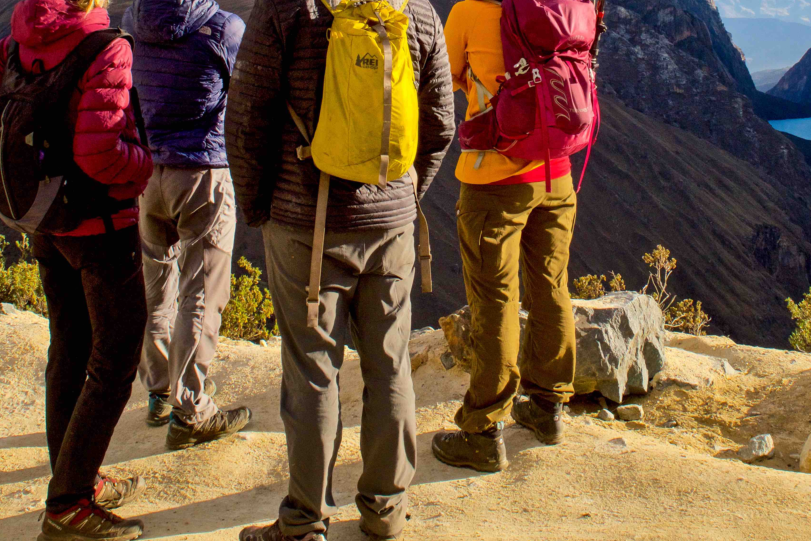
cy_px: 32
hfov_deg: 38.0
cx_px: 484
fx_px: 1172
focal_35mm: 52
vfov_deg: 25.1
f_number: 18
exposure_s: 1/200
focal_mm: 24
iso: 400
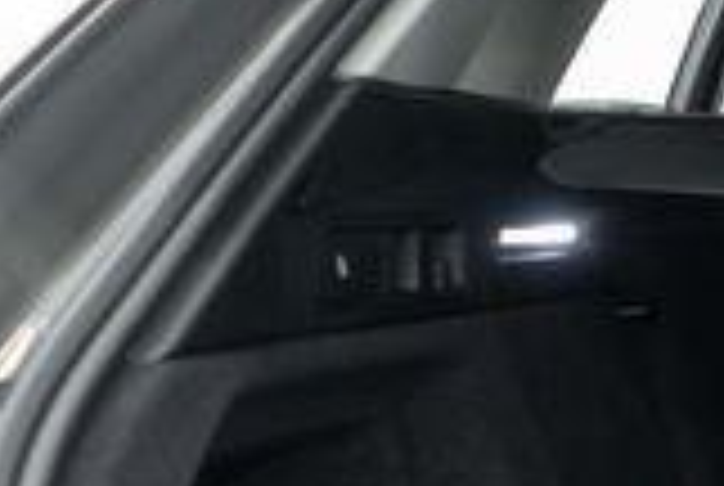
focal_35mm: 111
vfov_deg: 12.1
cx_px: 1277
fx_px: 2236
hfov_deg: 15.8
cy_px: 569
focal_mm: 28
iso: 640
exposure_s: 1/40
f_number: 3.2
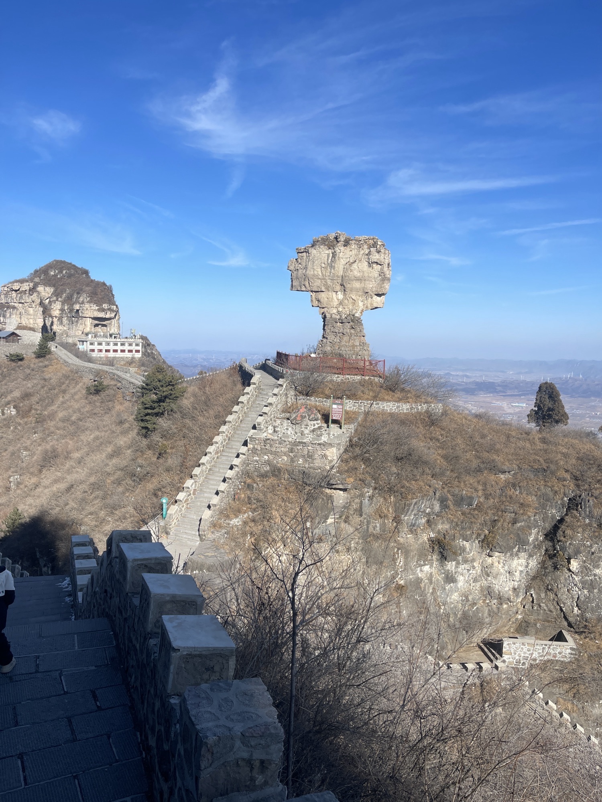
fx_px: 580
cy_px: 401
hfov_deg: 54.9
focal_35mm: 25
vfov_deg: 69.4
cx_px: 301
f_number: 1.6
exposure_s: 1/3257
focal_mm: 5.1
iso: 32
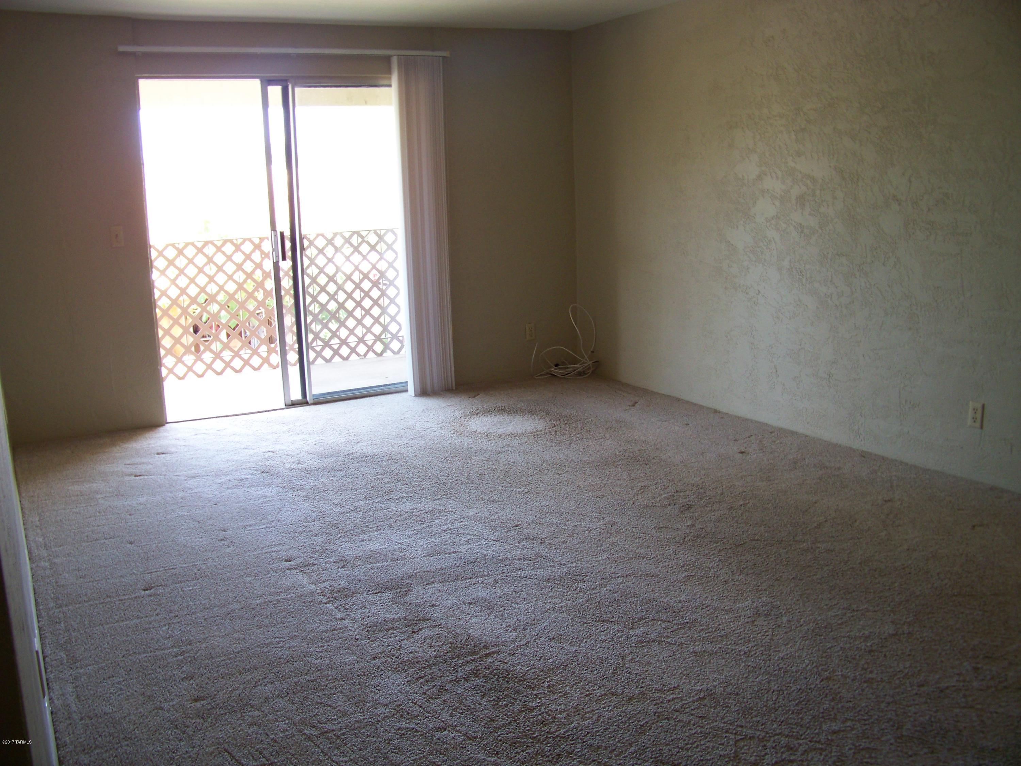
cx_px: 510
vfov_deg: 42.9
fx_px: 973
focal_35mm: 33
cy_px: 383
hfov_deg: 55.4
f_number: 2.8
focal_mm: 5.85
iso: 100
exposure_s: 1/30
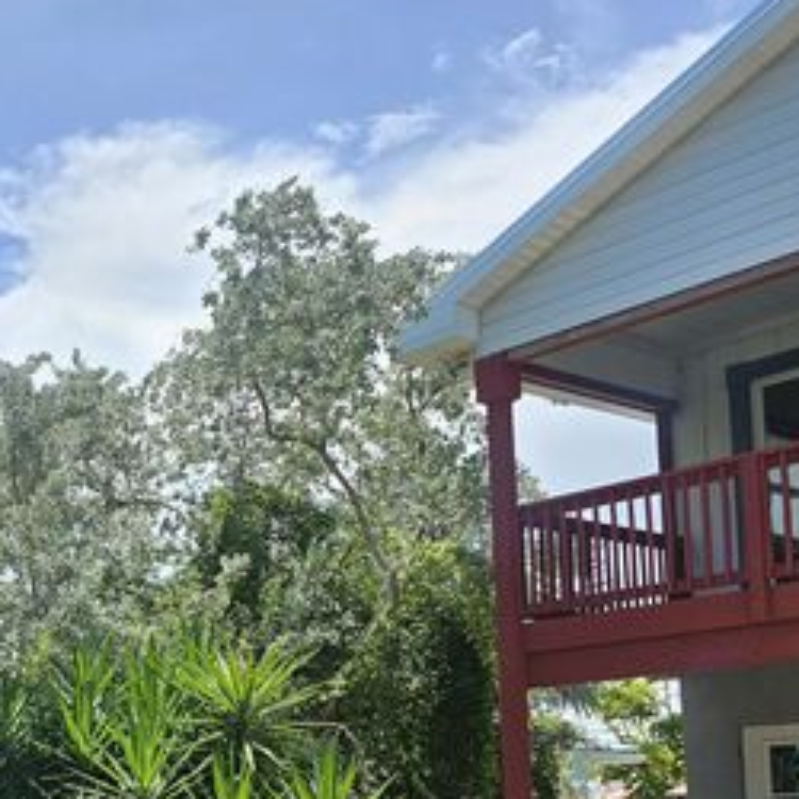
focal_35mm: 52
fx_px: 1358
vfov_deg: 31.2
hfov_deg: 28.6
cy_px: 732
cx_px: -157
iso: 10
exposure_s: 1/296
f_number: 1.7
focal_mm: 6.3
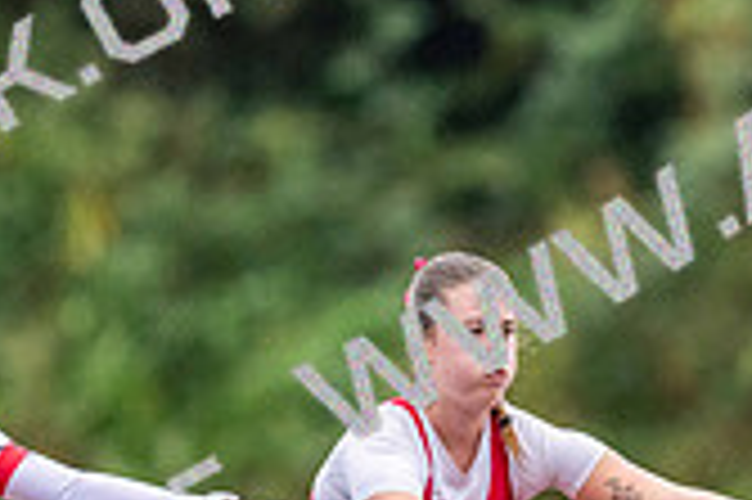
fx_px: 43572
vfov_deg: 0.7
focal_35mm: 2088
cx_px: 851
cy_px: 453
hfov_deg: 1.0
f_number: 4
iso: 3600
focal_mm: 600
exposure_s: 1/2500
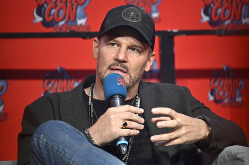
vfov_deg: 3.4
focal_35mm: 400
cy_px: 82
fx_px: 2765
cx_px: 124
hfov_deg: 5.2
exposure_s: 1/500
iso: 2500
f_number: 4.5
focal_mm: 400
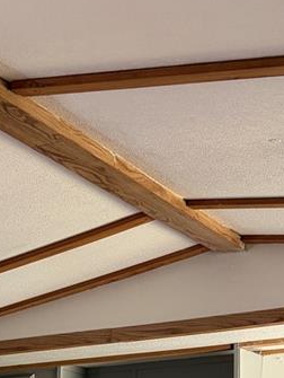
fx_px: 1015
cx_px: -114
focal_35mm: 93
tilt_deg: -8.0
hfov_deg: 15.0
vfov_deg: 17.7
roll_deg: +0.6
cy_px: 644
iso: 125
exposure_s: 1/82
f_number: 1.6
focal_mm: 5.96
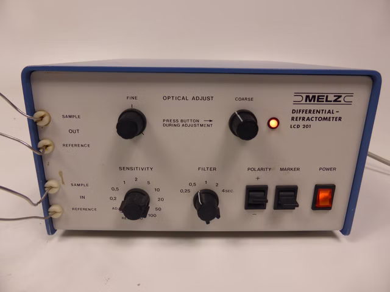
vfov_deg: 54.9
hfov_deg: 69.4
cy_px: 146
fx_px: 282
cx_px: 195
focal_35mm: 25
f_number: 3.3
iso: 125
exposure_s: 1/60
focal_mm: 4.3
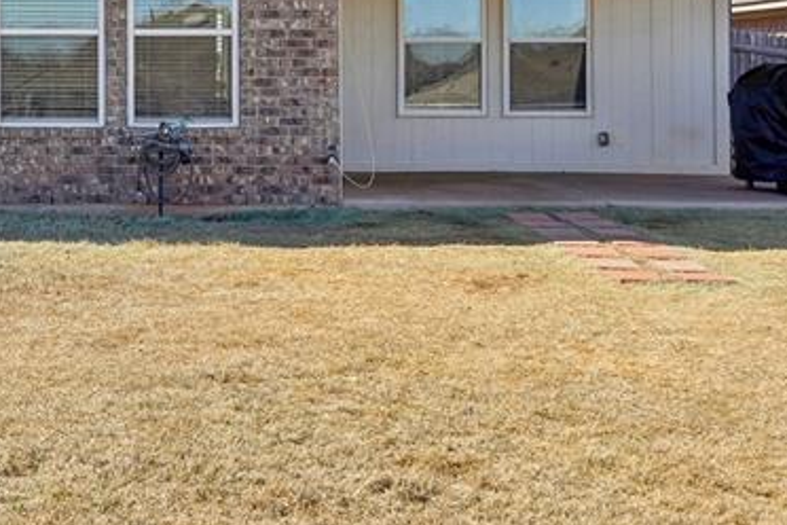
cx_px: 124
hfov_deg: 29.6
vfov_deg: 20.1
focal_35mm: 66
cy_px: 15
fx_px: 1443
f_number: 8
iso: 100
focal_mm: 24
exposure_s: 1/250
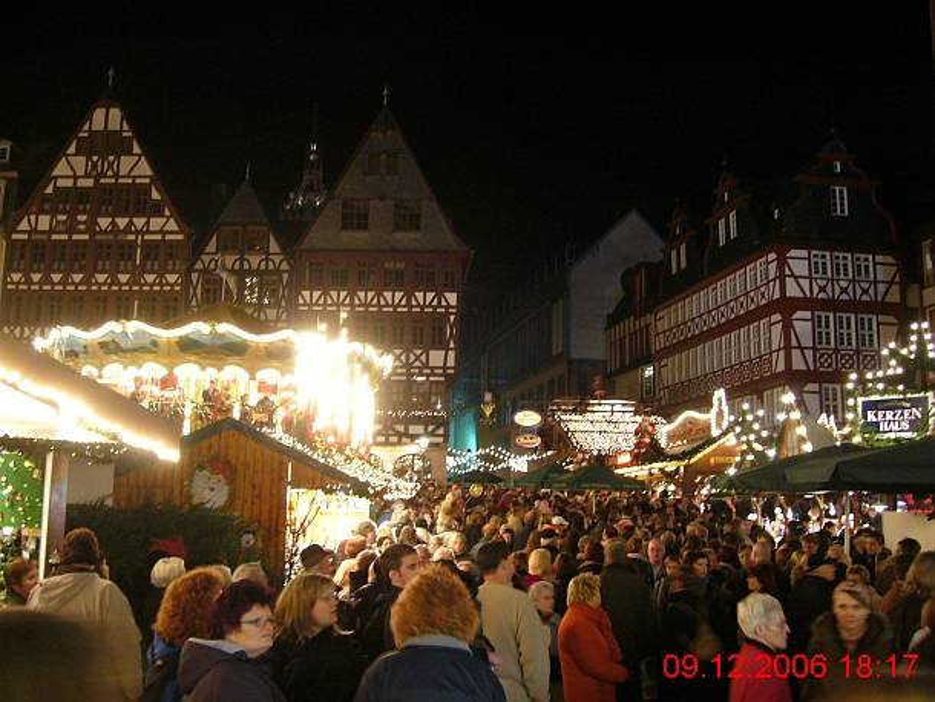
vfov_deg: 40.7
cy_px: 351
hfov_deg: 52.6
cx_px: 468
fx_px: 946
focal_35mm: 35
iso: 200
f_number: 2.8
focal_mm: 5.8
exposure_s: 1/8
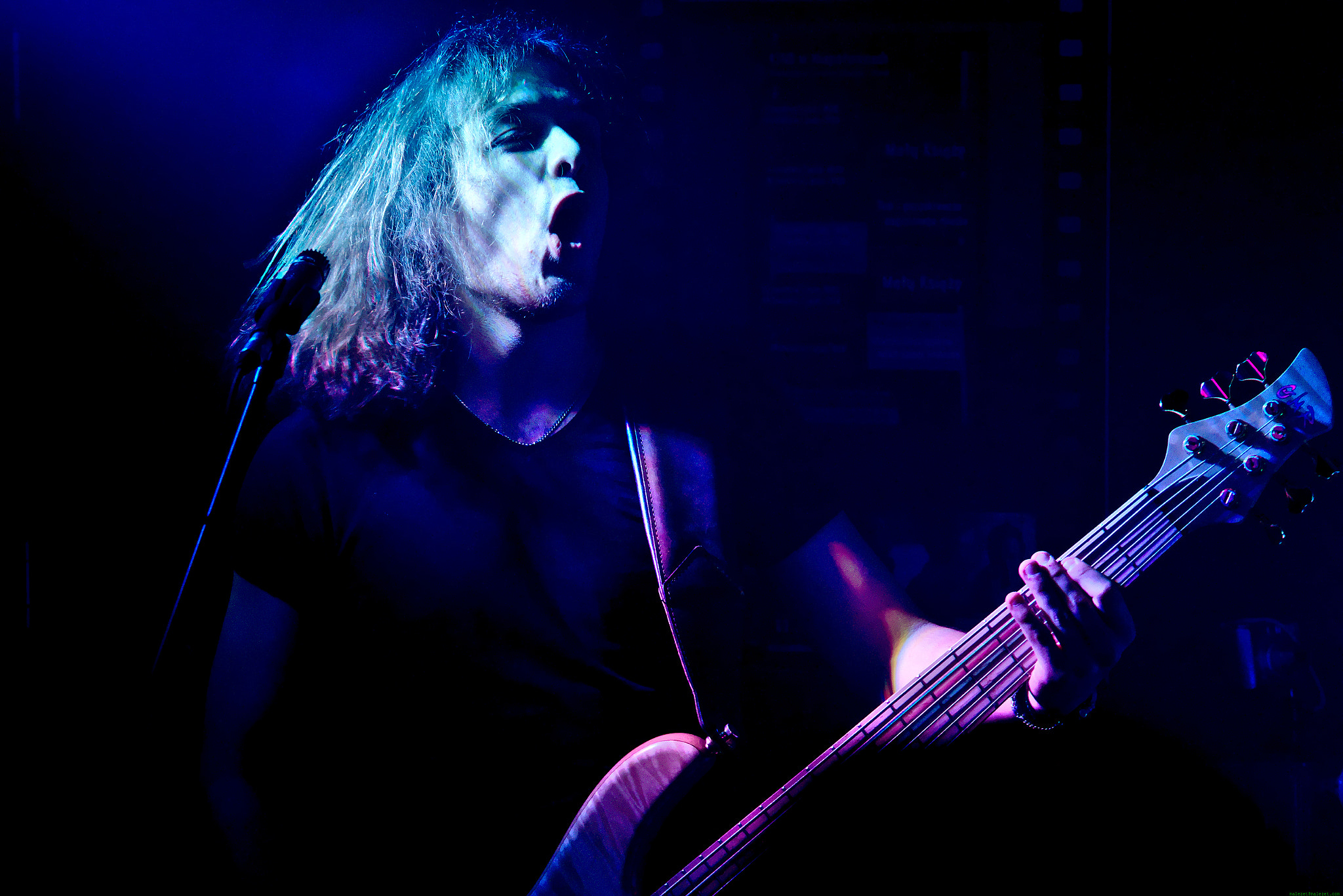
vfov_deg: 7.0
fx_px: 7277
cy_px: 448
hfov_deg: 10.5
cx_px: 672
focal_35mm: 195
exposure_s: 1/100
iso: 3200
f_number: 5.6
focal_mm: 130
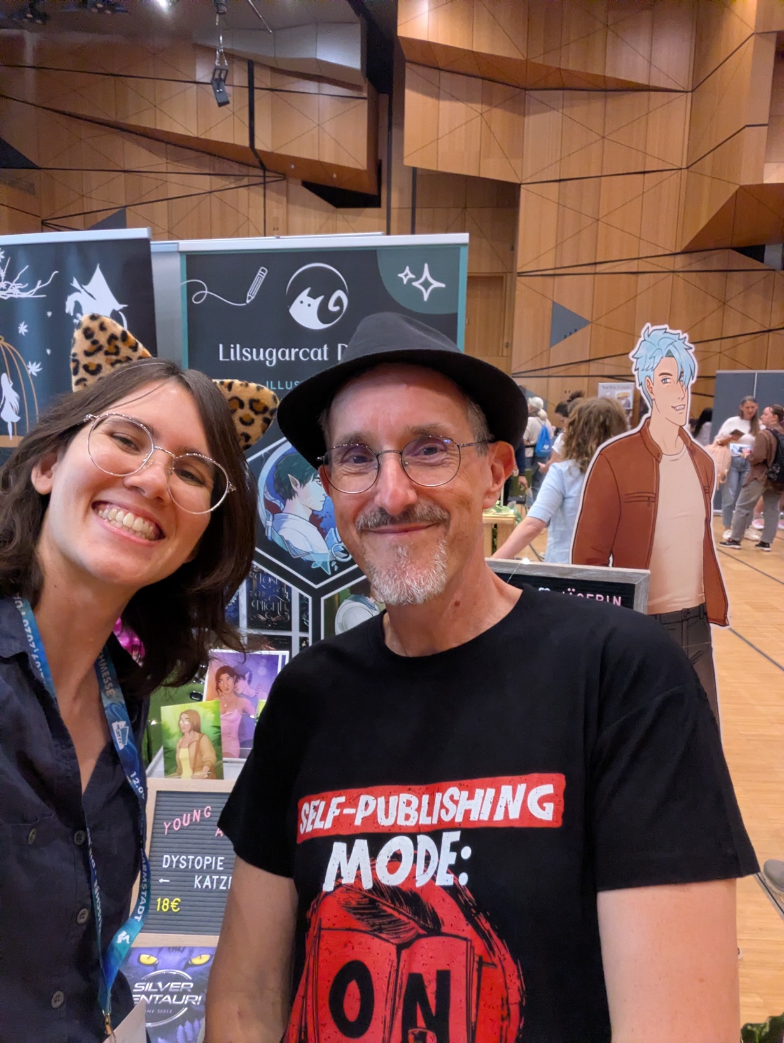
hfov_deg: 56.9
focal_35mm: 24
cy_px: 522
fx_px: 724
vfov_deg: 71.6
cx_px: 392
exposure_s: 1/100
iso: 648
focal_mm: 2.51
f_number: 2
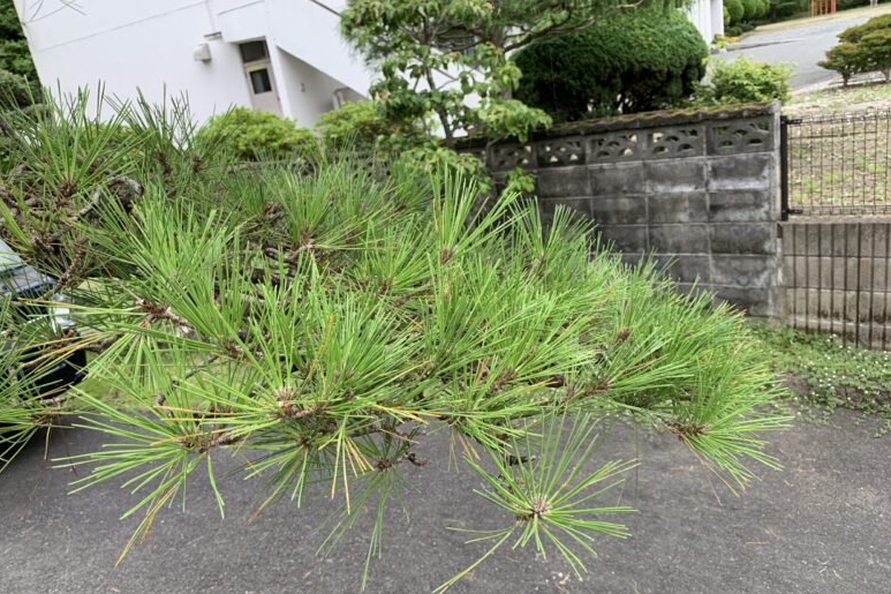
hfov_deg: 65.5
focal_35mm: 28
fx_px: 693
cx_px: 431
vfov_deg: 46.3
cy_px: 328
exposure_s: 1/122
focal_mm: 4.25
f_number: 1.8
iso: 32
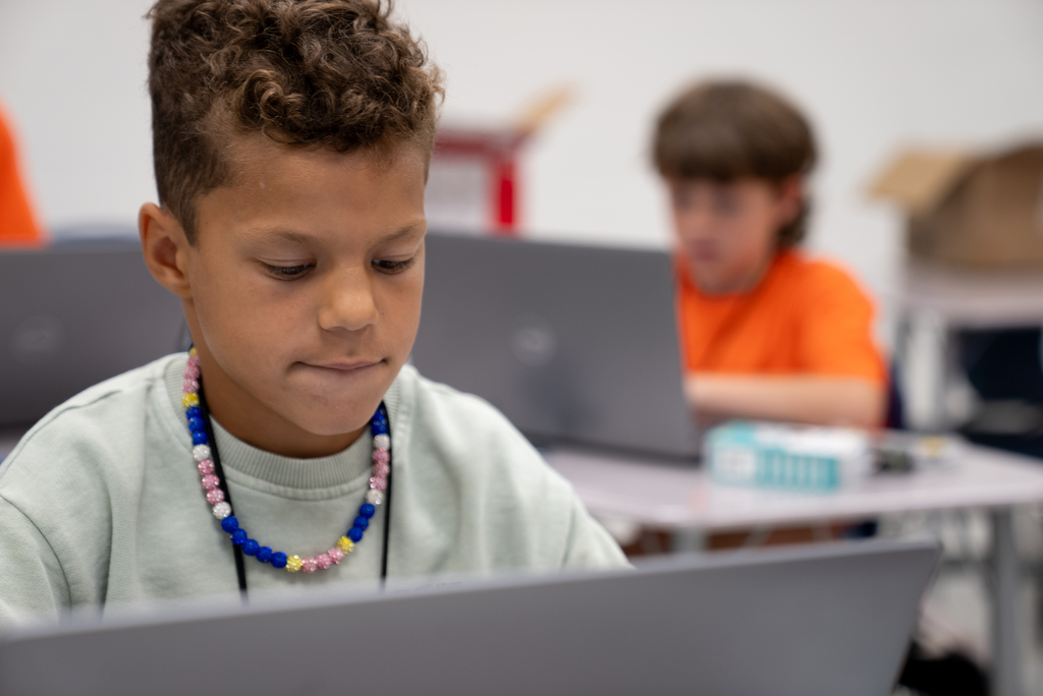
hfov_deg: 28.8
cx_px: 522
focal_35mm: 70
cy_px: 348
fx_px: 2029
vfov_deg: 19.5
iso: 400
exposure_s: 1/125
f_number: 2.8
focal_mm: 70
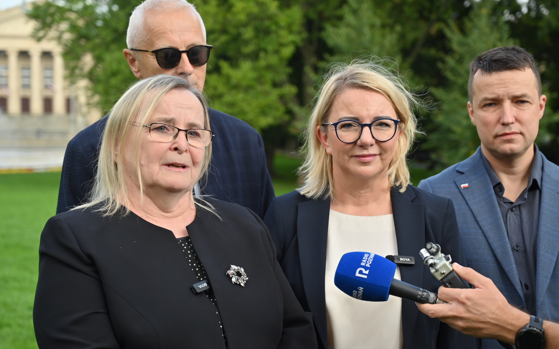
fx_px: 929
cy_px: 193
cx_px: 294
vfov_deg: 21.3
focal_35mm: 61
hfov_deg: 33.5
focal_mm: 55
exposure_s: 1/400
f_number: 4
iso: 160
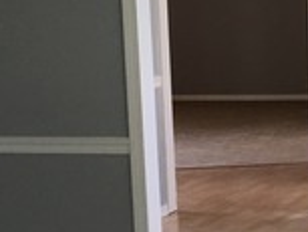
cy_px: 272
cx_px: 258
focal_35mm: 121
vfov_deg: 12.0
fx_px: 1077
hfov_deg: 16.1
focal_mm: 4.15
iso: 32
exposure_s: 1/30
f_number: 2.2
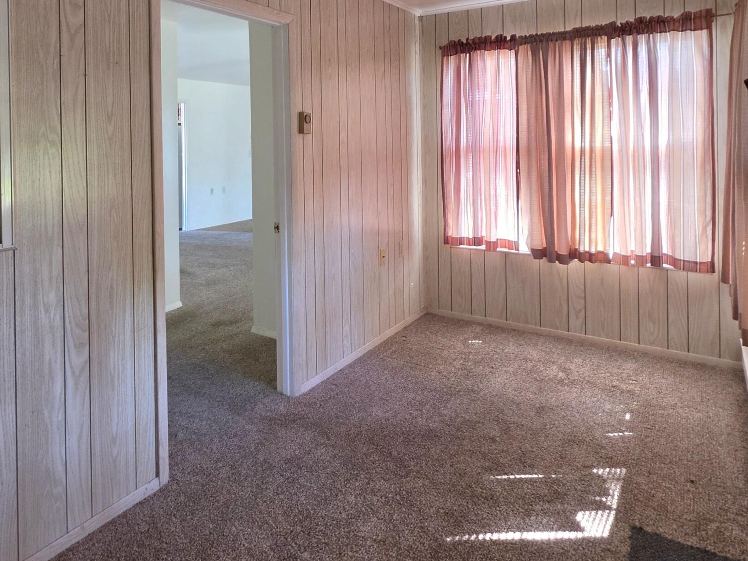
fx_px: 519
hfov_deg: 69.9
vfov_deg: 54.4
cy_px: 145
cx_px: 261
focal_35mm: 24
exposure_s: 1/60.2
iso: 200
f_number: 1.9
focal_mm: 2.2
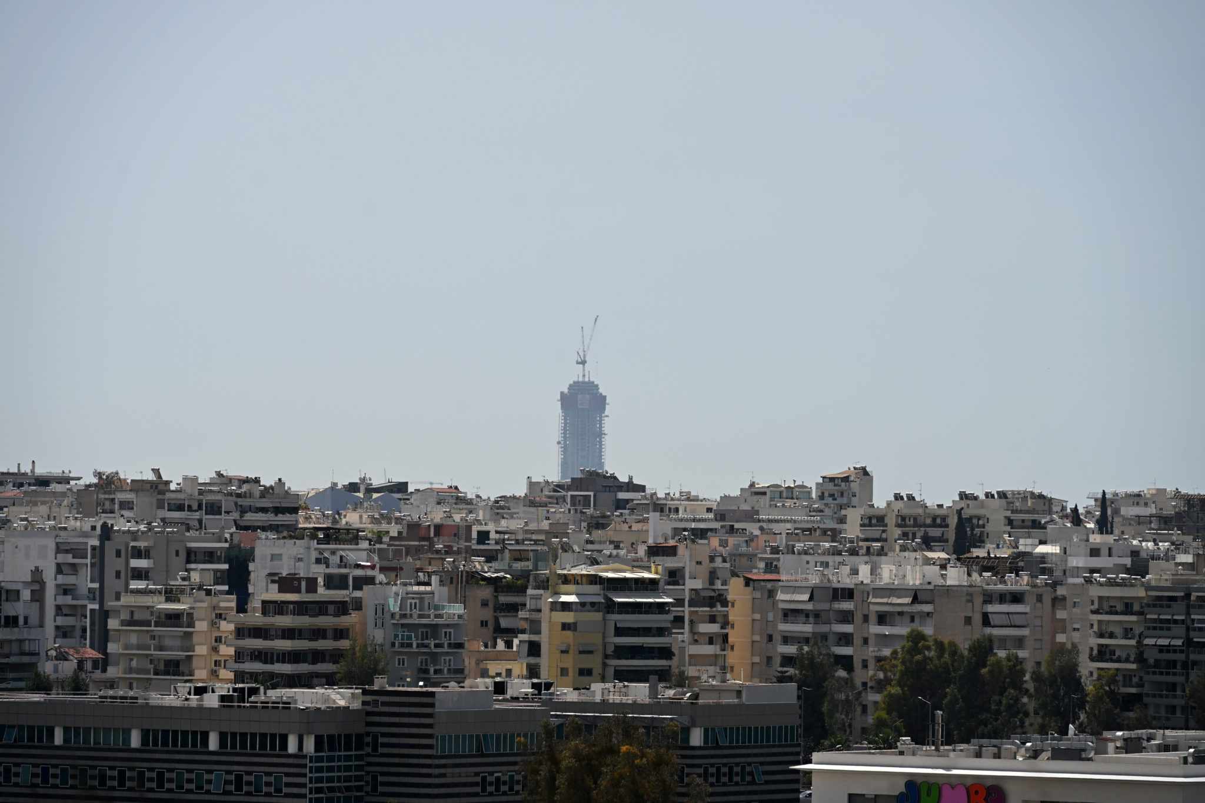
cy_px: 402
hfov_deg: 10.3
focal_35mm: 200
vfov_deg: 6.9
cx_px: 602
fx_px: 6693
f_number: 7.1
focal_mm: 200
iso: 100
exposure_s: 1/1250
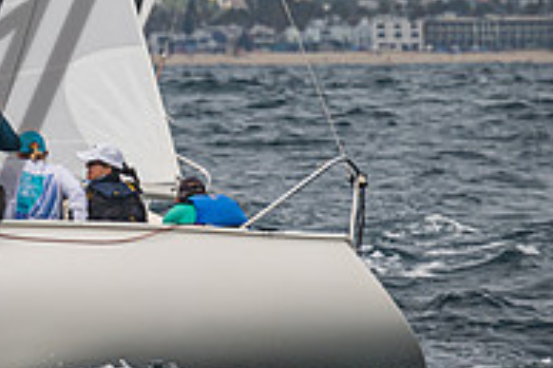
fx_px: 11756
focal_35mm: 766
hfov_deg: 2.7
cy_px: 17
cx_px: -202
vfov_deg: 1.8
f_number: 6.3
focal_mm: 200
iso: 160
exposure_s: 1/640
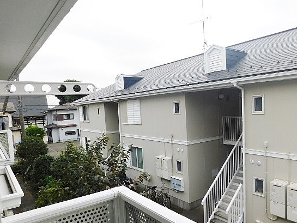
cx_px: 173
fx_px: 232
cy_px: 128
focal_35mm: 27
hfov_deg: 64.9
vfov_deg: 51.2
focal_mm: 4
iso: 125
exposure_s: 1/640
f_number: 3
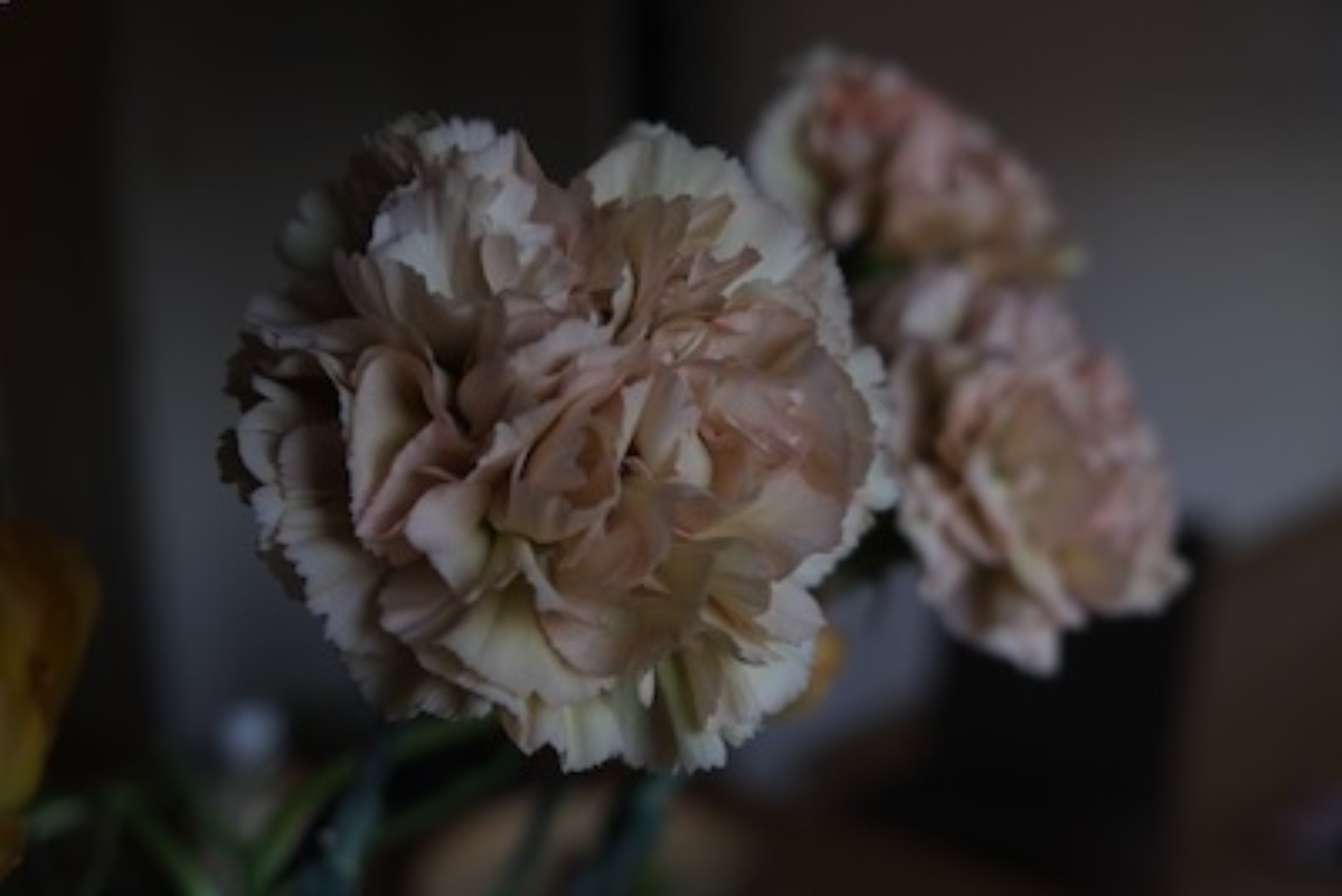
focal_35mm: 43
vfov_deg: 31.2
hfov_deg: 45.4
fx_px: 1603
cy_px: 448
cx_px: 671
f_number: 3.2
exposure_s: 1/70
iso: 200
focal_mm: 28.9
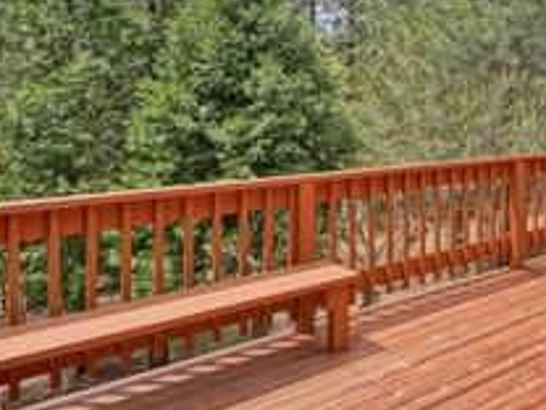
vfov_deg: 37.7
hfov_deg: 41.6
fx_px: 584
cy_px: 101
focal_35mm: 37
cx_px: 578
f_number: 6.3
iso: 200
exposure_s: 1/500
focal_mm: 16
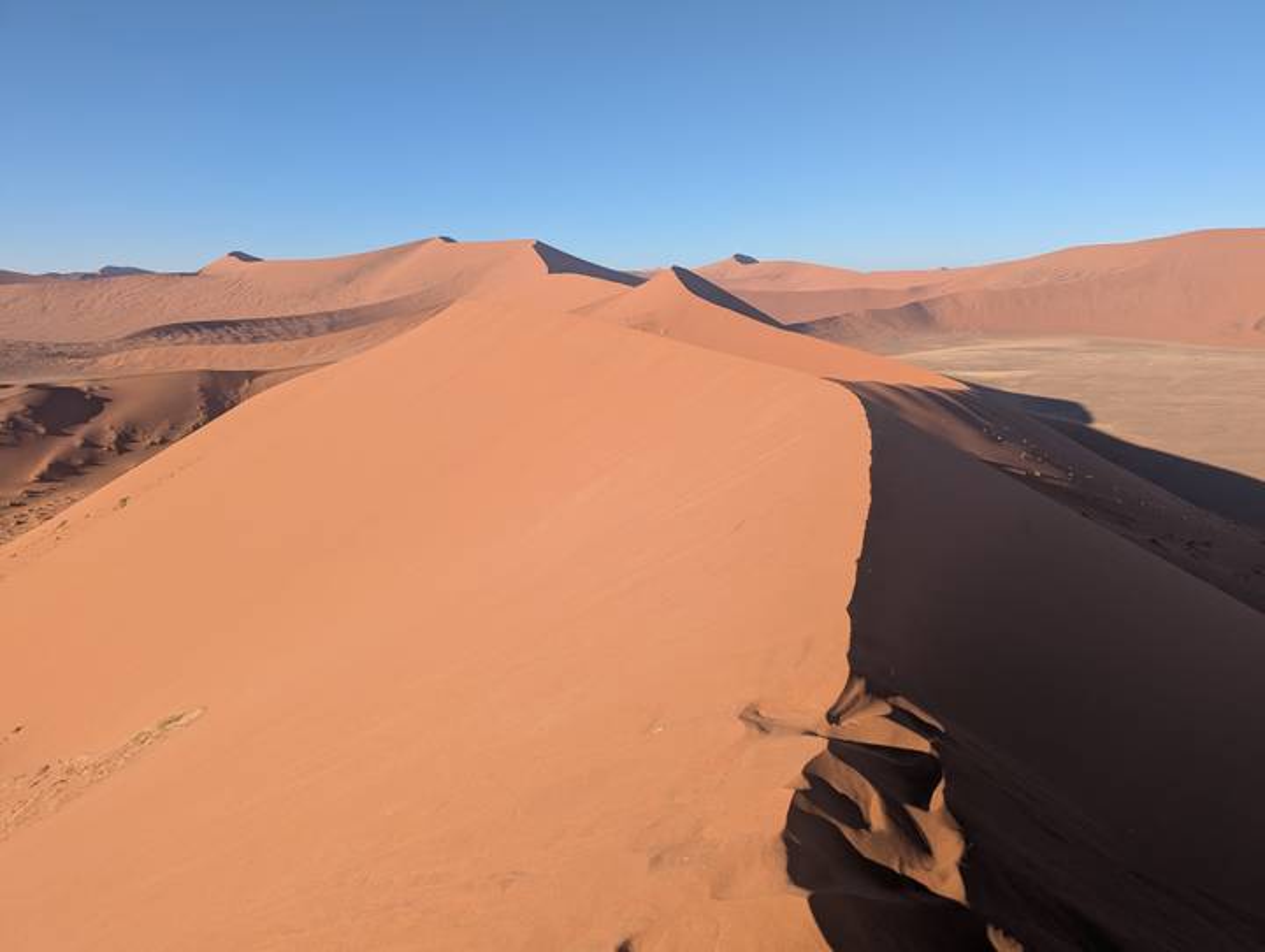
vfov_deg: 56.9
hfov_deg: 71.5
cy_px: 476
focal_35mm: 24
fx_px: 878
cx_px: 632
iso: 47
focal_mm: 6.81
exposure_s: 1/2020
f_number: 1.85
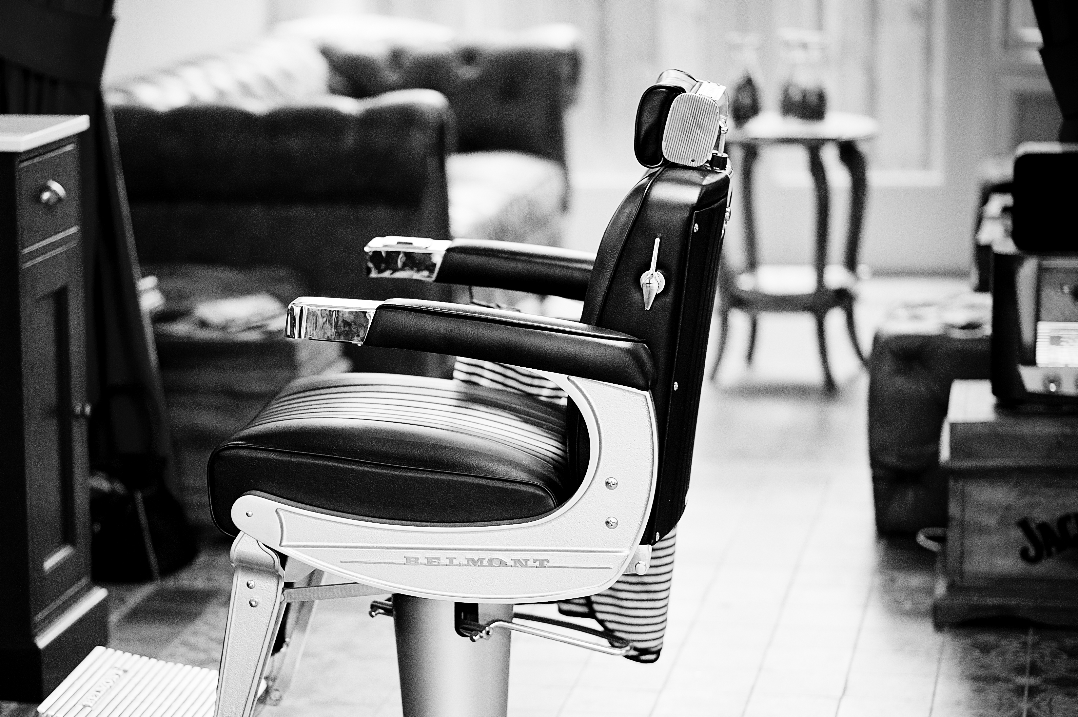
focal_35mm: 110
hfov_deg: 18.6
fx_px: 3291
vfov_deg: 12.4
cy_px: 455
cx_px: 416
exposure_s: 1/250
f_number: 1.8
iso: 1000
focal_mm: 85
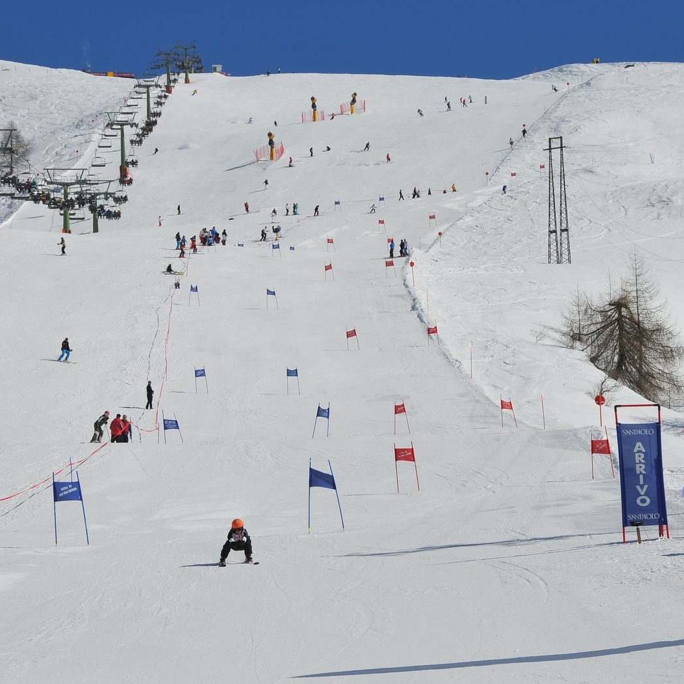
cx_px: 360
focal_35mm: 120
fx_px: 2683
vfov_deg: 14.5
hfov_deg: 14.5
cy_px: 344
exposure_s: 1/1600
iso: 200
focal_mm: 62
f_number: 9
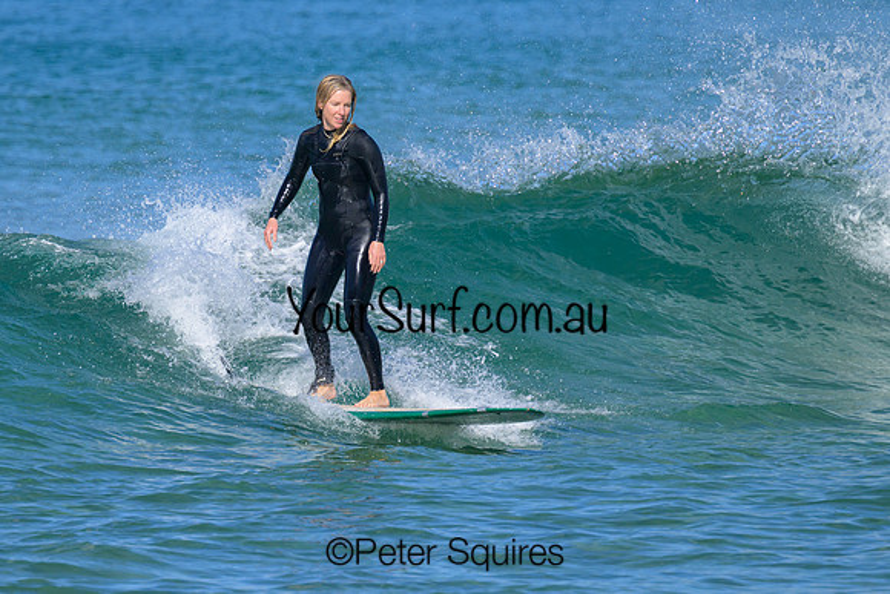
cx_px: 317
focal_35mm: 769
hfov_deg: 2.7
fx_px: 19014
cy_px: 304
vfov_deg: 1.8
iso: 500
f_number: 8
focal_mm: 560
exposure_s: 1/2000
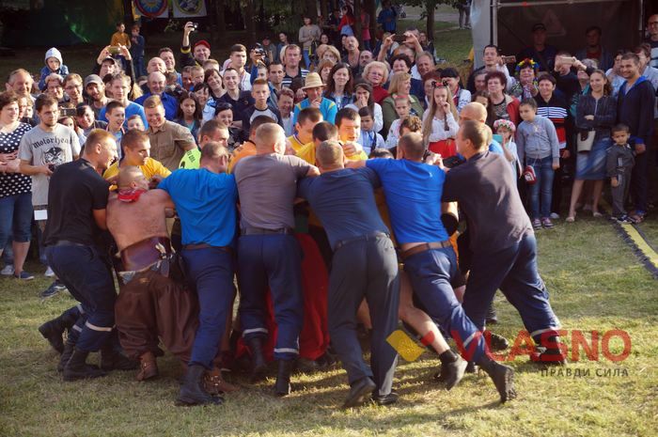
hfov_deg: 27.0
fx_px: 1369
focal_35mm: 75
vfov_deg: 18.1
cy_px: 218
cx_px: 329
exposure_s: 1/160
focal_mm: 50
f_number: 5
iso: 100
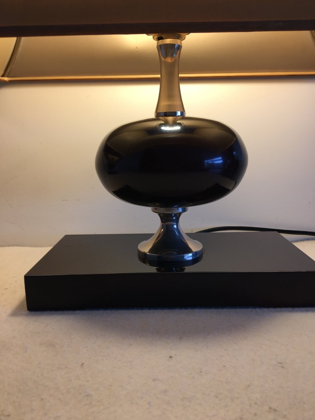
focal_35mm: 29
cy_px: 210
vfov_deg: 61.7
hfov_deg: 48.2
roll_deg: +0.4
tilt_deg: -12.1
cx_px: 158
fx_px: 352
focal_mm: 4.15
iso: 25
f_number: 2.2
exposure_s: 1/100
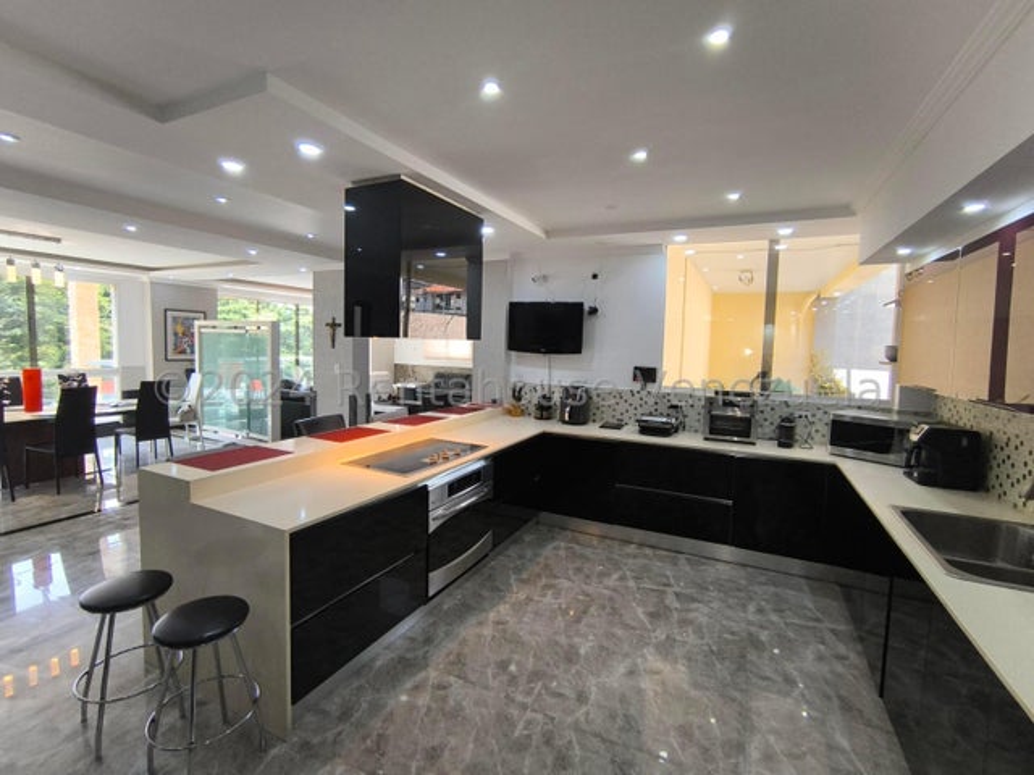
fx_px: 478
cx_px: 517
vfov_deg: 78.1
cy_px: 388
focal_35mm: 16
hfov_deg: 94.5
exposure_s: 1/50
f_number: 2.2
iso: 160
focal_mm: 1.65
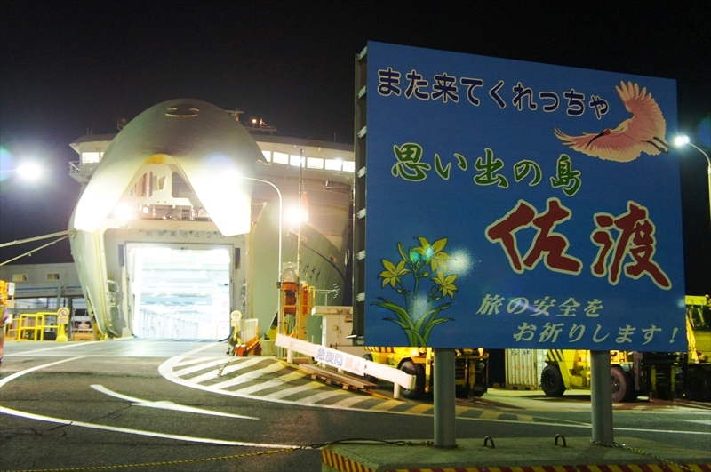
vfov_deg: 34.1
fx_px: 769
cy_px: 236
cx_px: 356
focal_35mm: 39
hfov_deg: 49.6
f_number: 4
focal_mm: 26
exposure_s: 1/4
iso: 1600
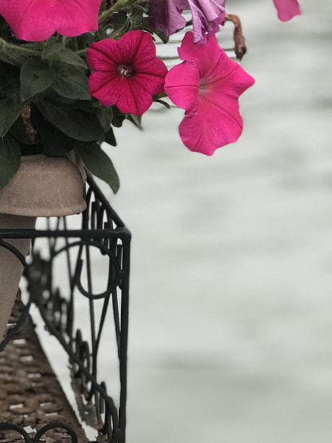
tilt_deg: -10.0
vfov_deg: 13.1
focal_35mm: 149
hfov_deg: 9.9
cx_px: 69
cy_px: 33
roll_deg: +3.5
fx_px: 1905
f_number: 2.8
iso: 25
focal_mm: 6.6
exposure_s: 1/50
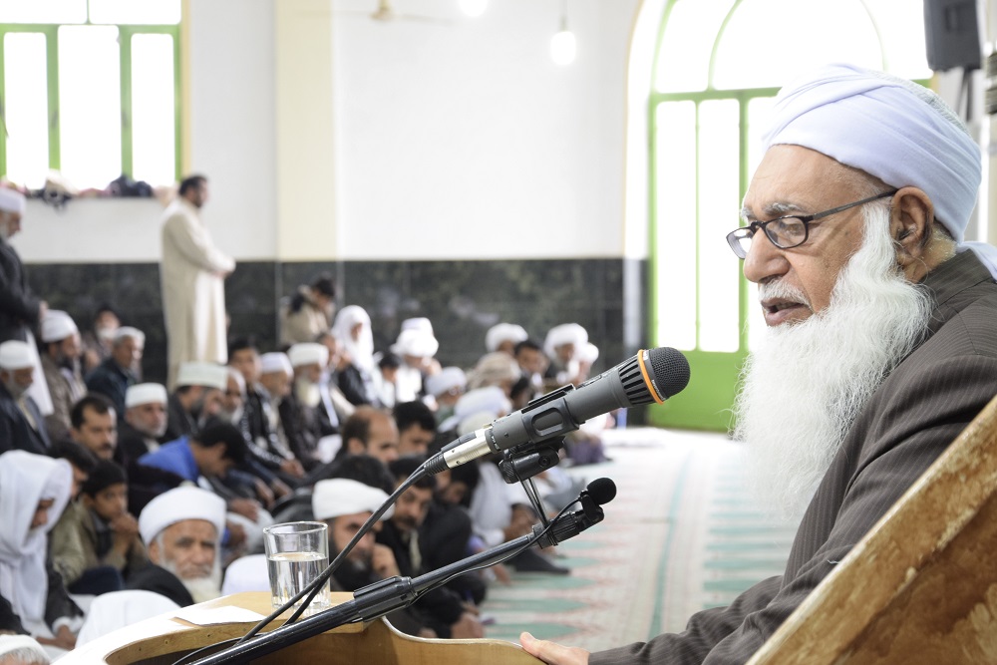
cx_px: 498
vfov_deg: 14.7
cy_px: 332
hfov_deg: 21.9
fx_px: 2576
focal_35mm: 93
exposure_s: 1/15
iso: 1000
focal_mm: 62
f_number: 5.6
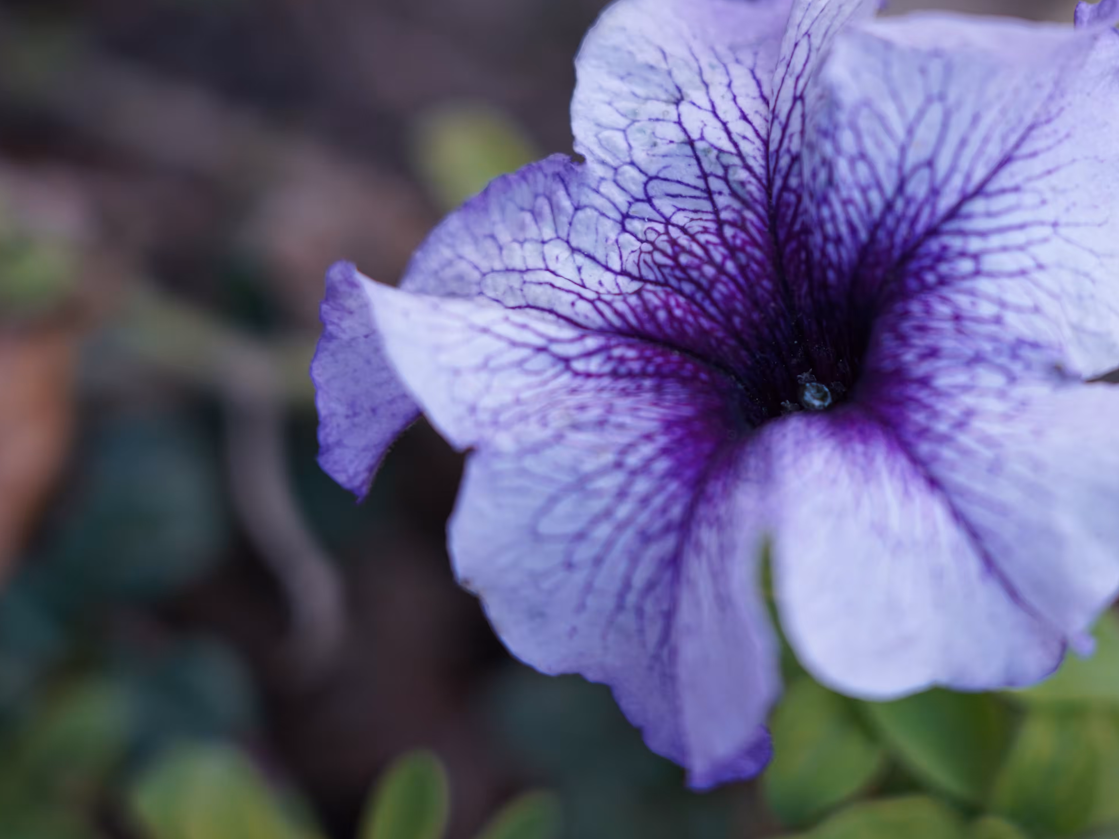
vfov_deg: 9.6
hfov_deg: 12.7
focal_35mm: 155
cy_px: 333
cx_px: 796
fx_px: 5011
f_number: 4
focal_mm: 105
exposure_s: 1/640
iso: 1000
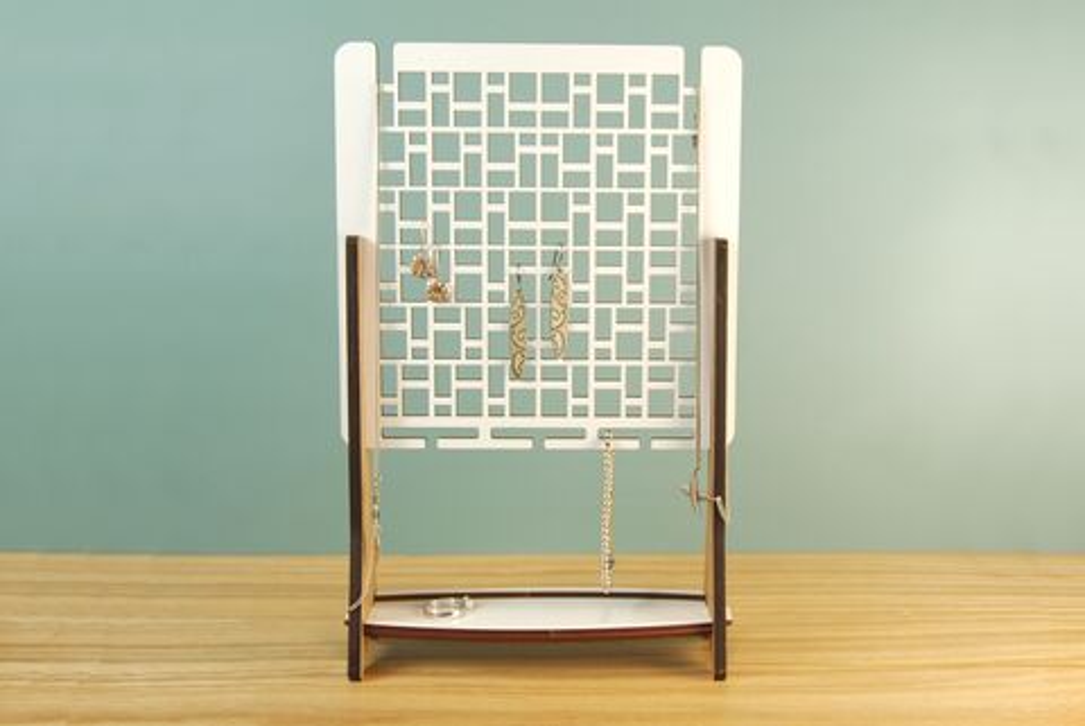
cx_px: 542
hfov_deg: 49.5
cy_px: 363
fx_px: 1176
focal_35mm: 39
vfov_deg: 34.3
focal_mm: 26
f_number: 6.3
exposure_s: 1/15
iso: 100
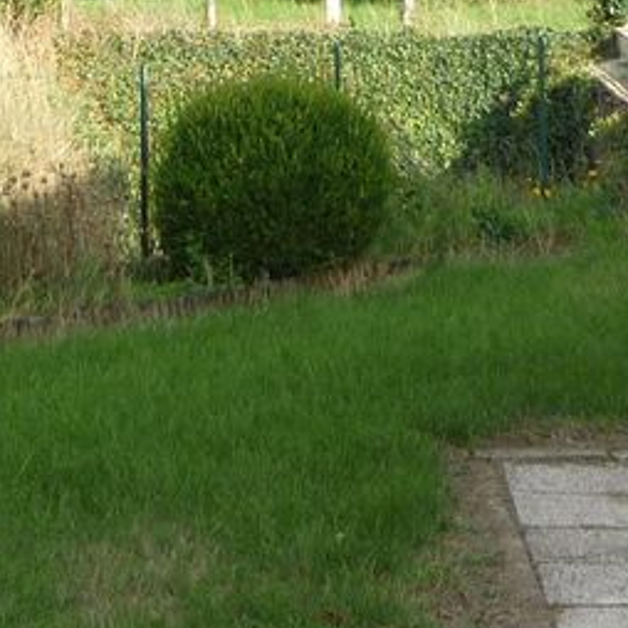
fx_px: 2360
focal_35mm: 115
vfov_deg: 14.7
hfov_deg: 15.2
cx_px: 282
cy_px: -101
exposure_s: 1/640
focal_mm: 5.5
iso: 100
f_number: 2.8
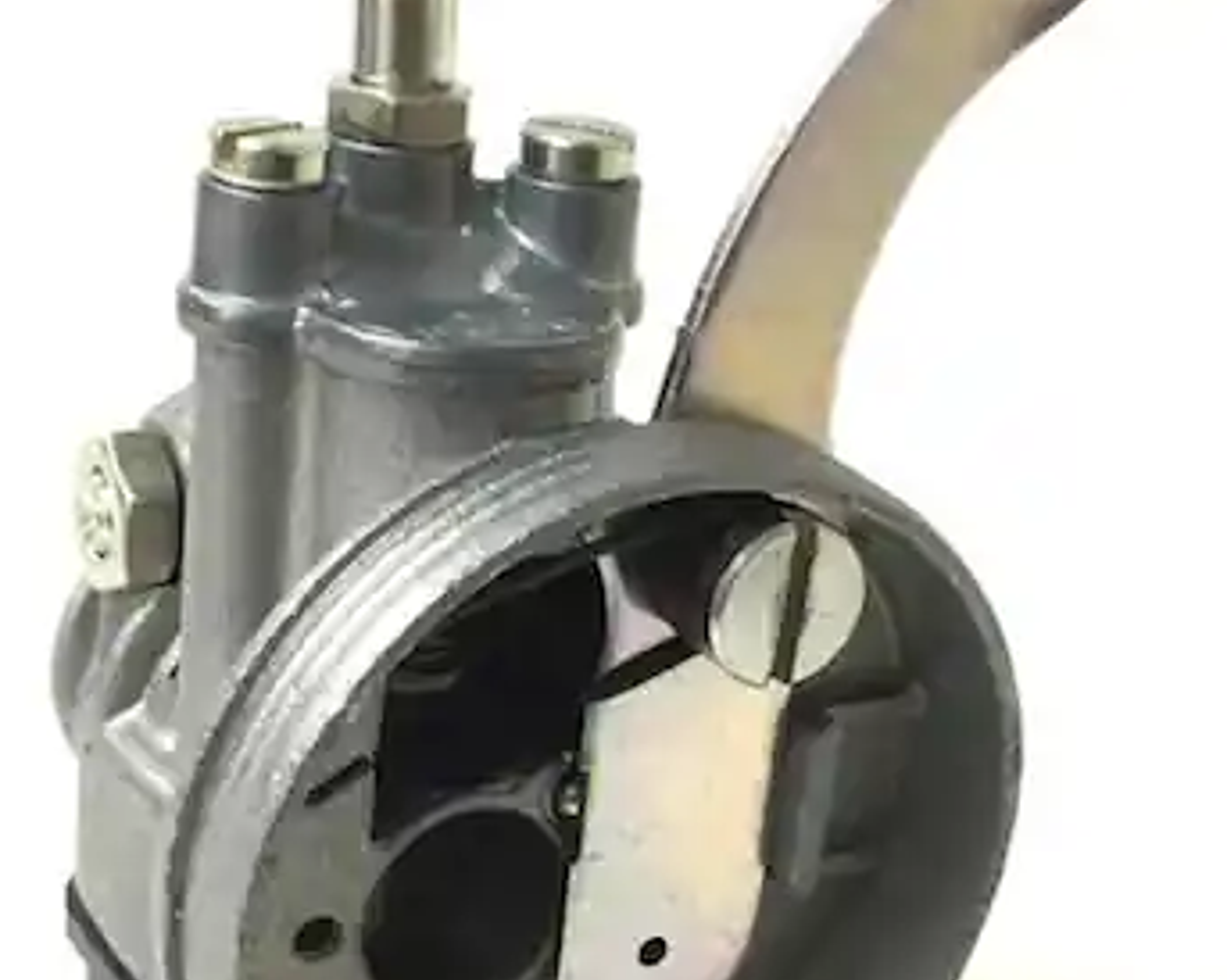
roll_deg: -0.9
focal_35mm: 66
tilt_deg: -23.9
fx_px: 2395
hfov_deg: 28.7
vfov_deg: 23.1
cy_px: 551
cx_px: 562
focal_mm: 4.15
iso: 40
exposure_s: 1/33
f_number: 2.2
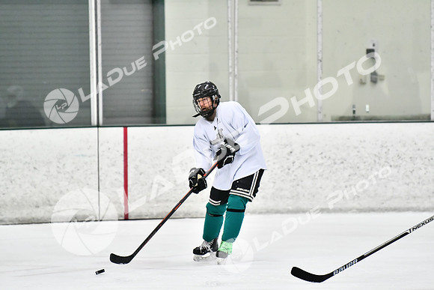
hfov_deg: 7.2
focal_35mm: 285
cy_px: 145
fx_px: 3436
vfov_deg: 4.8
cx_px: 217
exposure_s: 1/1600
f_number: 2.8
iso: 6400
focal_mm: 190
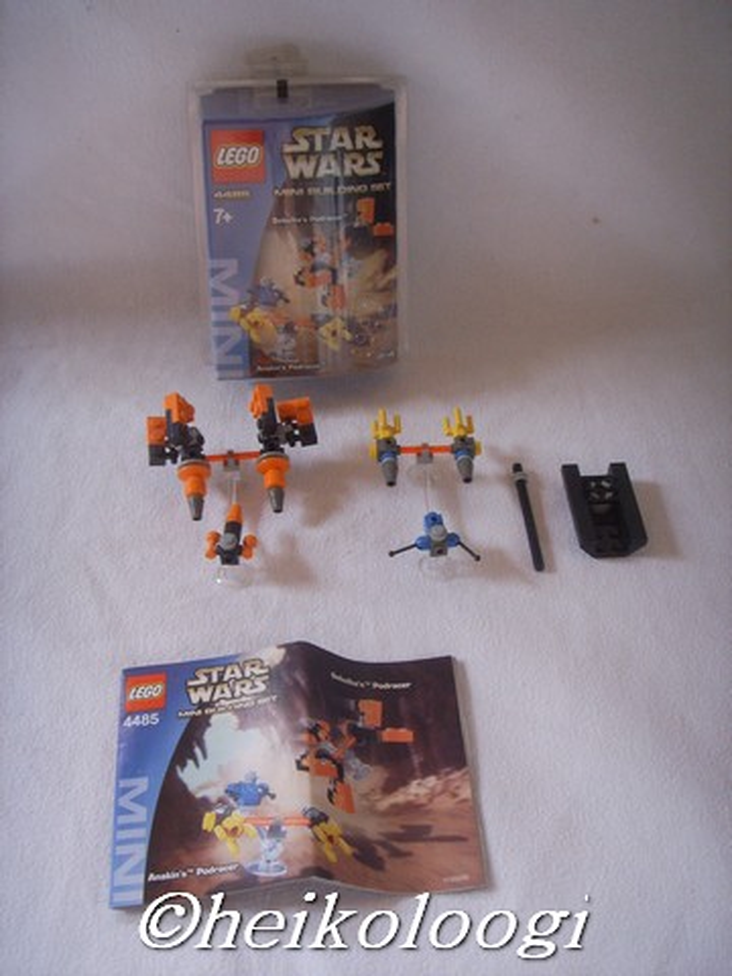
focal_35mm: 39
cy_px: 488
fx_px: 1100
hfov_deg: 36.8
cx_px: 366
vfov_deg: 47.9
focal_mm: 6.6
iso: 120
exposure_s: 1/45
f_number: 3.5
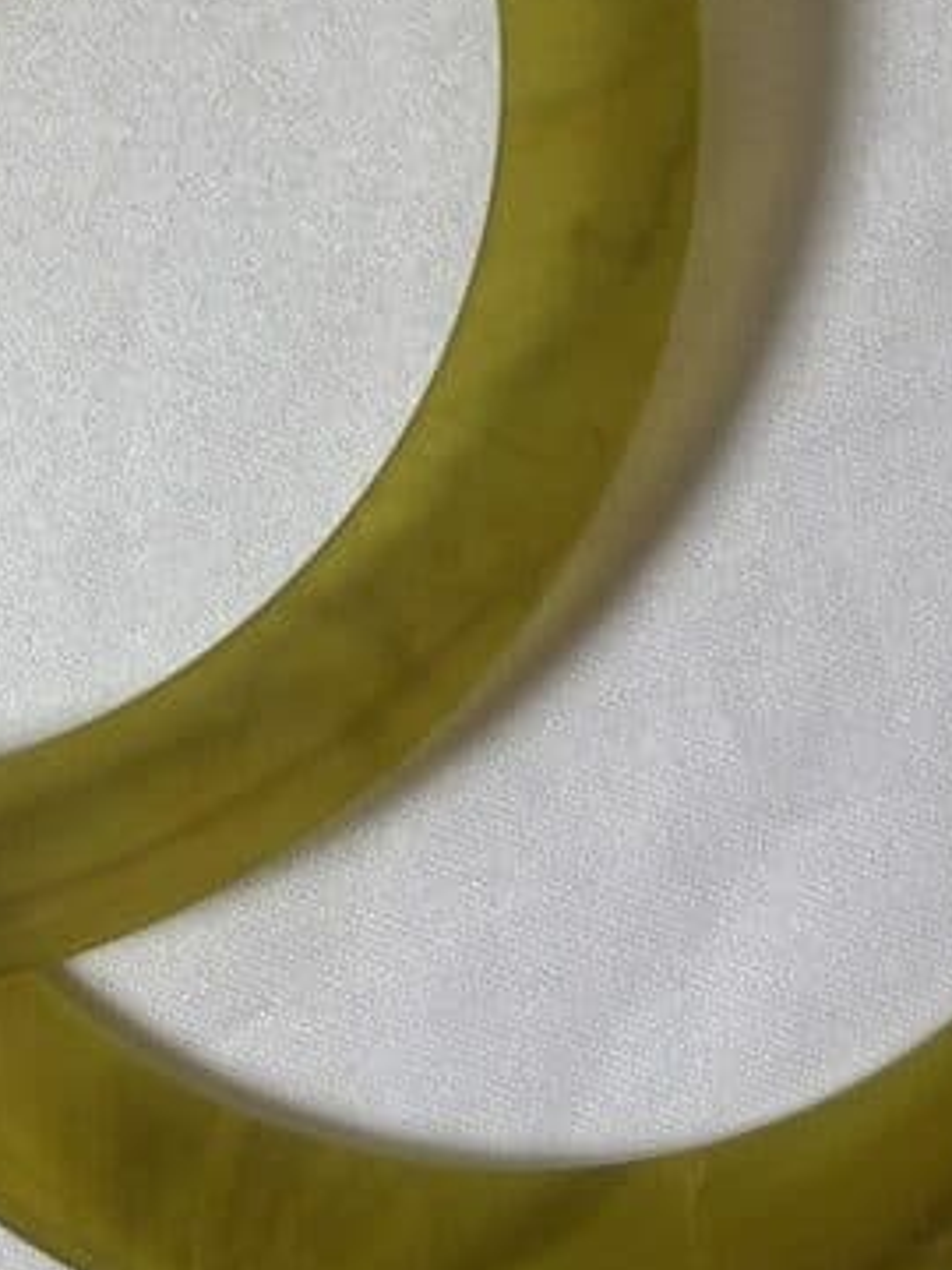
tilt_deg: -79.9
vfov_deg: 13.1
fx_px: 5427
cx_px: 148
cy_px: -81
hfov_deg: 10.0
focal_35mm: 148
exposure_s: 1/256
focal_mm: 5.96
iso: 32
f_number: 1.6
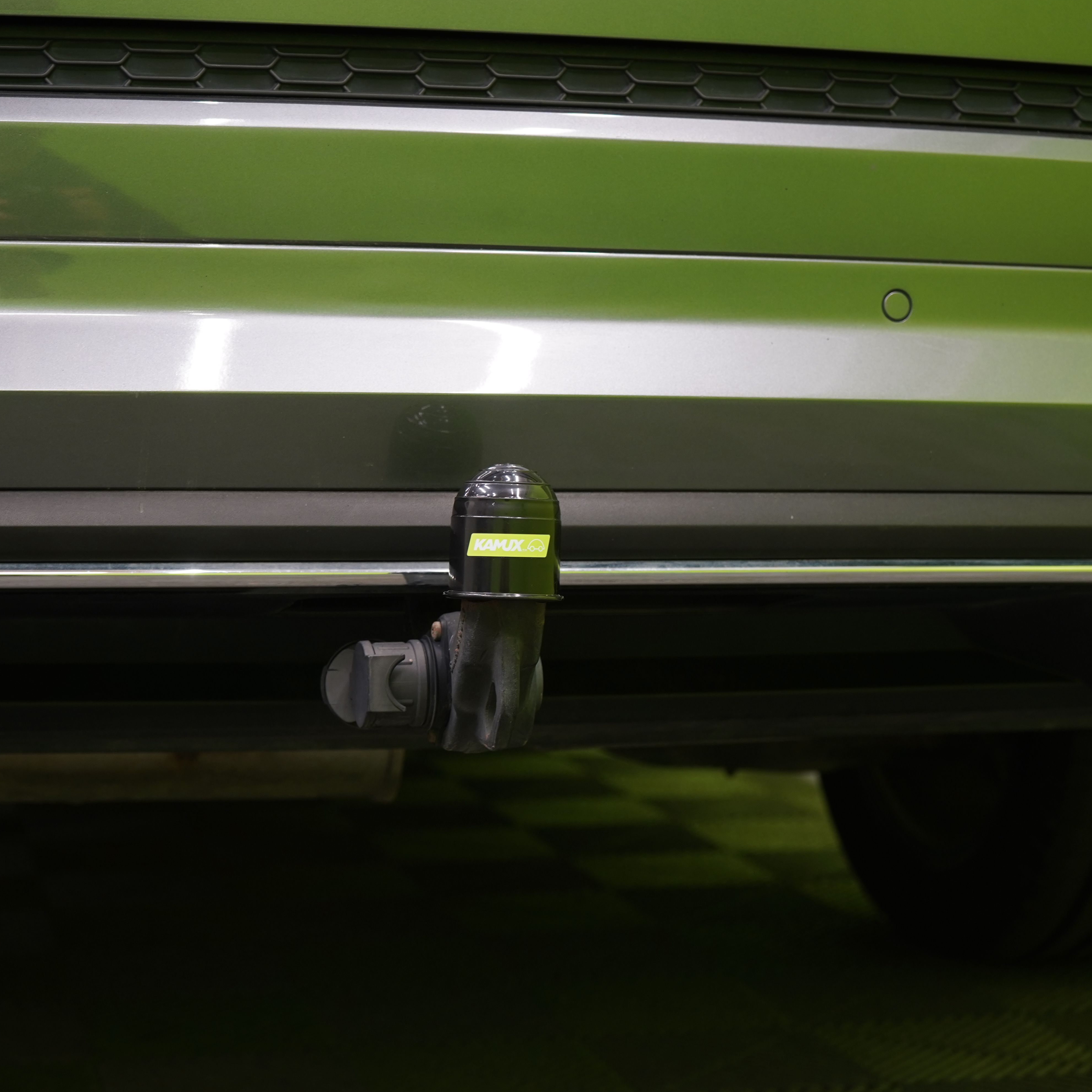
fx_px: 2427
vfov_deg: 25.4
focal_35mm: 68
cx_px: 508
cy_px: 546
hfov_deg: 25.4
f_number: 5
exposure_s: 1/30
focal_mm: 53
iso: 640
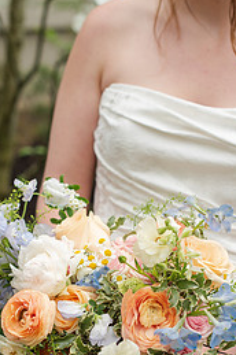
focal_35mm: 87
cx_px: 110
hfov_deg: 15.7
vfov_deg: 23.0
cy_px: 292
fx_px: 858
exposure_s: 1/400
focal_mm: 50
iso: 100
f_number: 3.5
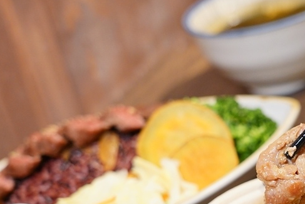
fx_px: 958
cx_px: 246
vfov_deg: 12.1
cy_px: 172
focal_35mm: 113
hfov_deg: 17.9
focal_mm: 55
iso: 1600
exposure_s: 1/60
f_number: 4.5
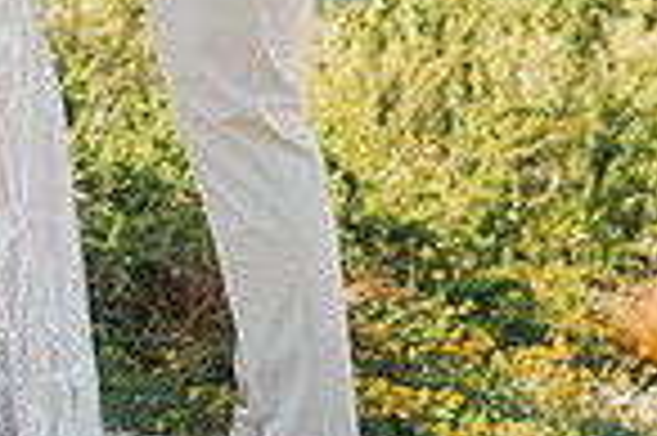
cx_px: -248
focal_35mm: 199
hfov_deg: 10.1
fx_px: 3628
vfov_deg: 6.8
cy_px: -173
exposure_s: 1/2000
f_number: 1.8
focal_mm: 50
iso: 125
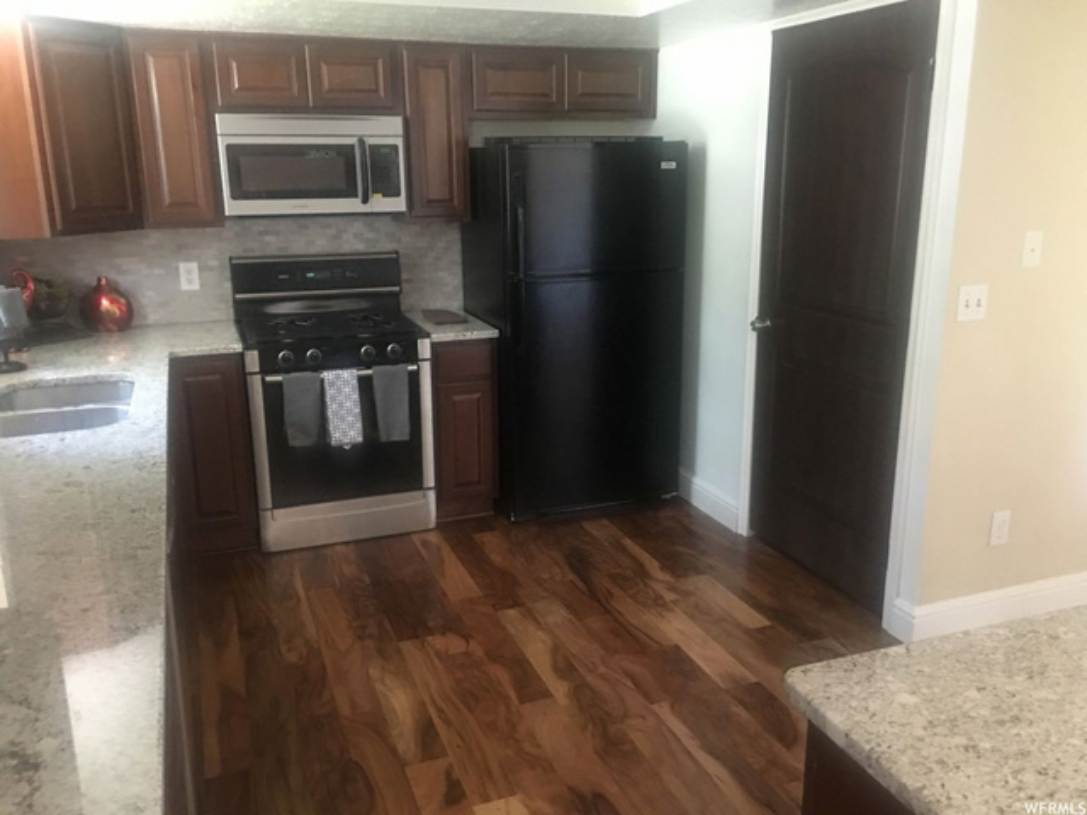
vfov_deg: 48.2
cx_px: 544
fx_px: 911
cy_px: 408
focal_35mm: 29
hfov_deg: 61.7
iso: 64
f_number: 2.2
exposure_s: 1/4
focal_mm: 4.15
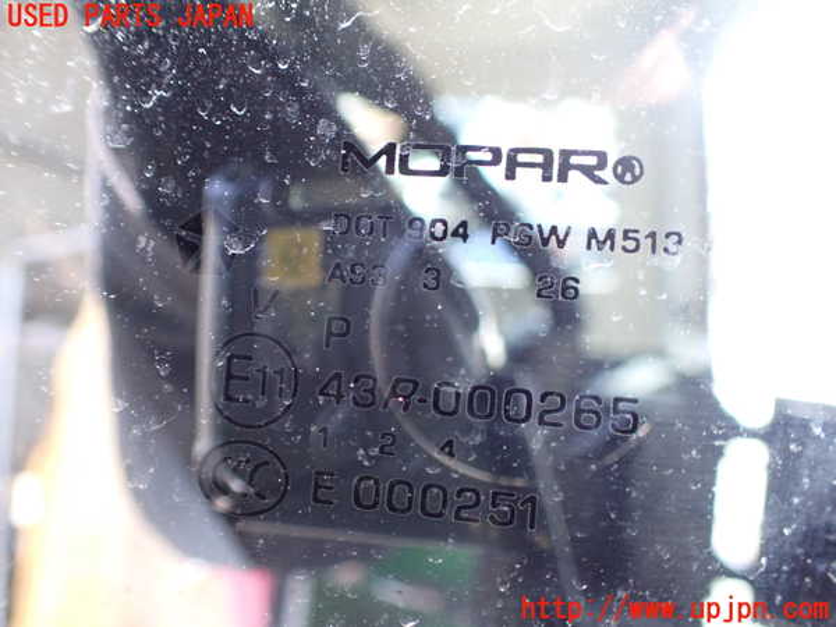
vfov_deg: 46.8
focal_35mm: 30
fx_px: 725
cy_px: 314
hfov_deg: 60.0
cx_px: 418
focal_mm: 5.4
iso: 800
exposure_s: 1/40
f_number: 2.3
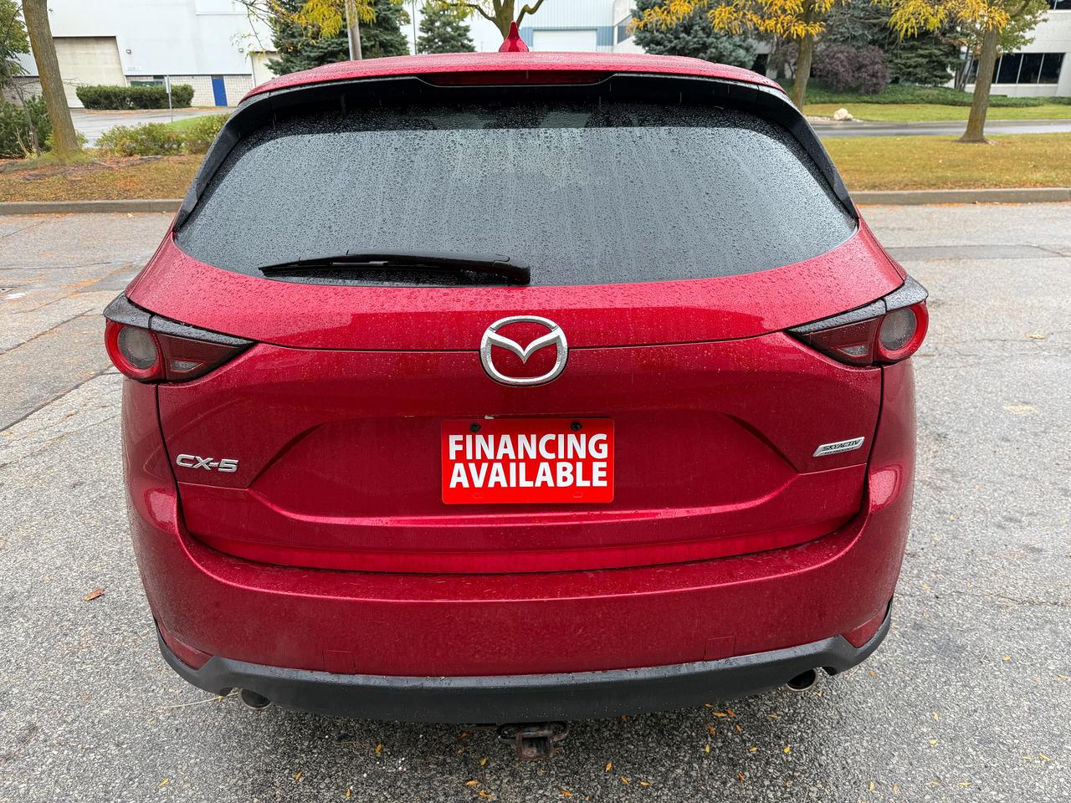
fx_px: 743
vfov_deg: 56.8
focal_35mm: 24
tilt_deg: -22.4
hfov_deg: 71.6
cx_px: 536
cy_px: 402
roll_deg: +0.8
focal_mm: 6.76
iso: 64
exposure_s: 1/273
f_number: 1.78
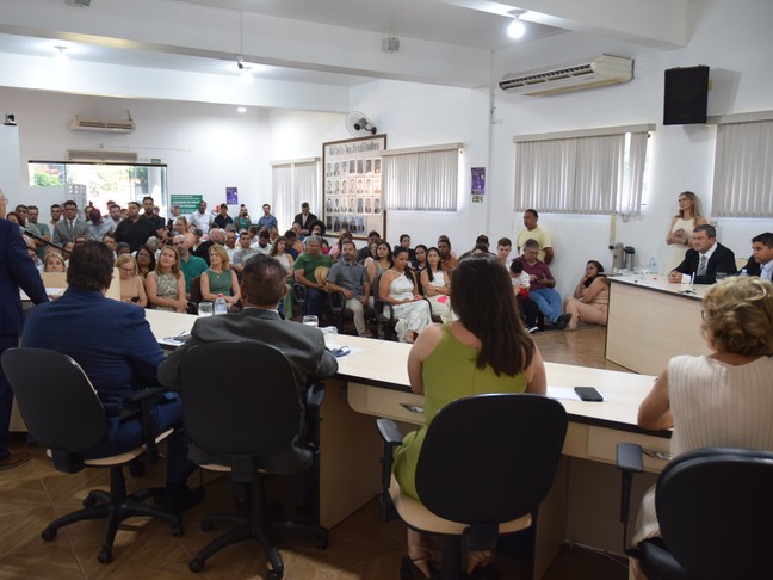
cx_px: 336
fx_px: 670
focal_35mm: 30
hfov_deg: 59.8
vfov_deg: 46.8
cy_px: 290
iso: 640
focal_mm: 18
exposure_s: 1/60
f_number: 4
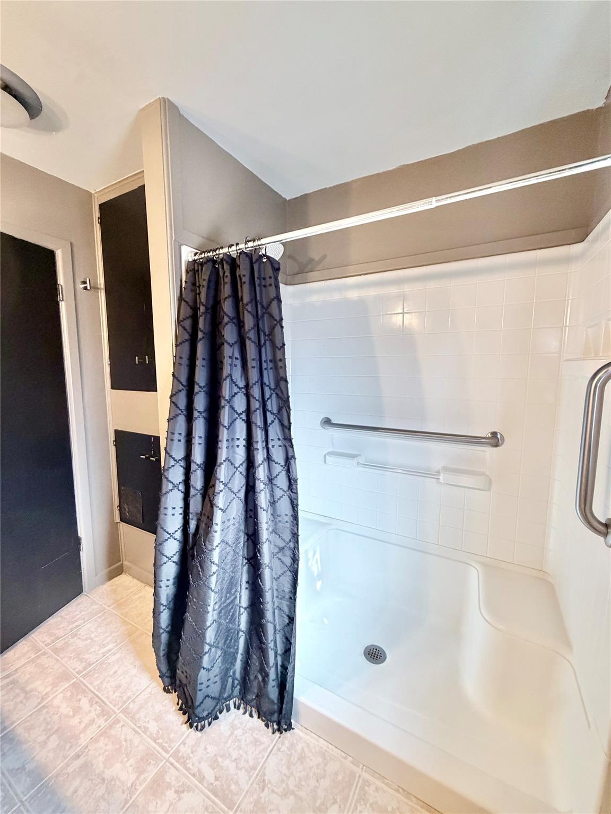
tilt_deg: -7.3
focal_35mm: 14
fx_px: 329
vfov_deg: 102.1
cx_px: 306
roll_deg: +0.5
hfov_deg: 85.7
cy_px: 407
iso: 320
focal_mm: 2.22
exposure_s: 1/70
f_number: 2.2
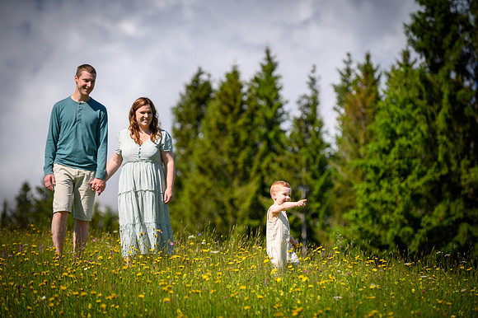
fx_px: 1990
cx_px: 239
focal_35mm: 150
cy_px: 159
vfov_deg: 9.1
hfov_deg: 13.7
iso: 100
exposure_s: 1/800
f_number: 4.5
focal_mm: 150
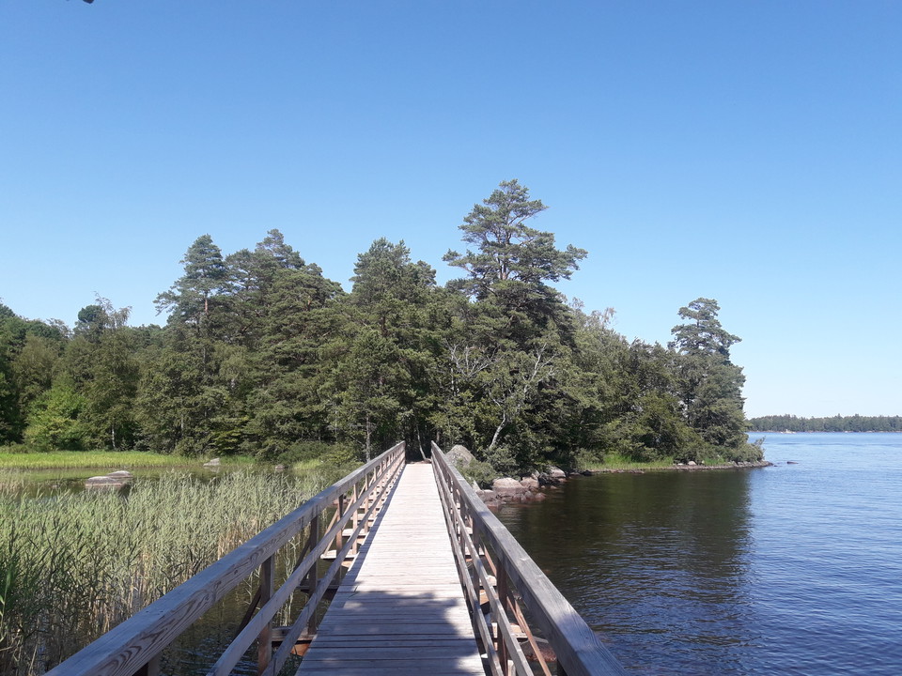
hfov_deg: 63.4
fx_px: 730
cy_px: 338
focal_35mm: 28
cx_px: 451
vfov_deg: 49.7
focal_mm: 3.7
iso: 40
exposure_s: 1/1056
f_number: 1.9
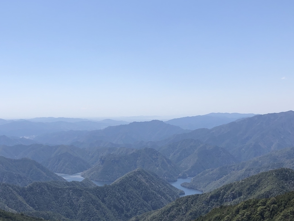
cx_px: 130
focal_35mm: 43
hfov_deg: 43.8
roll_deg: +0.0
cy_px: 158
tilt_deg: -5.6
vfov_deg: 33.1
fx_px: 365
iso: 20
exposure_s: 1/2667
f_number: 1.8
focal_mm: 3.99
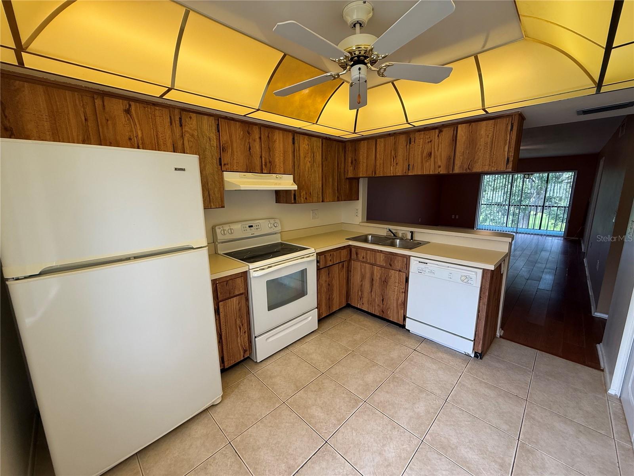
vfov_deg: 85.7
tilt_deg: -10.6
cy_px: 238
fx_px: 256
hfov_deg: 102.1
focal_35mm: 14
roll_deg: +0.5
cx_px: 317
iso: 125
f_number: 2.2
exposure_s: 1/120
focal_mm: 2.22
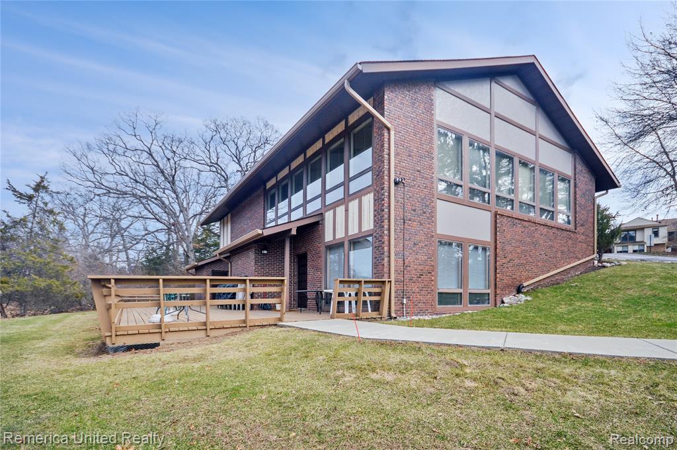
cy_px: 225
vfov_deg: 77.2
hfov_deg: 100.5
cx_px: 338
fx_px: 282
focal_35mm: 15
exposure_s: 1/400
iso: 200
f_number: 6.3
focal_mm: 10
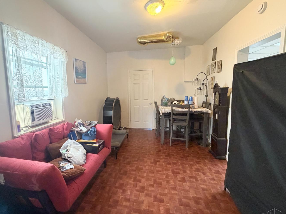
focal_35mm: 16
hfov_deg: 94.1
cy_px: 103
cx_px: 127
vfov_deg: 78.1
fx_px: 132
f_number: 2.2
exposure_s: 1/60
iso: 320
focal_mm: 2.22
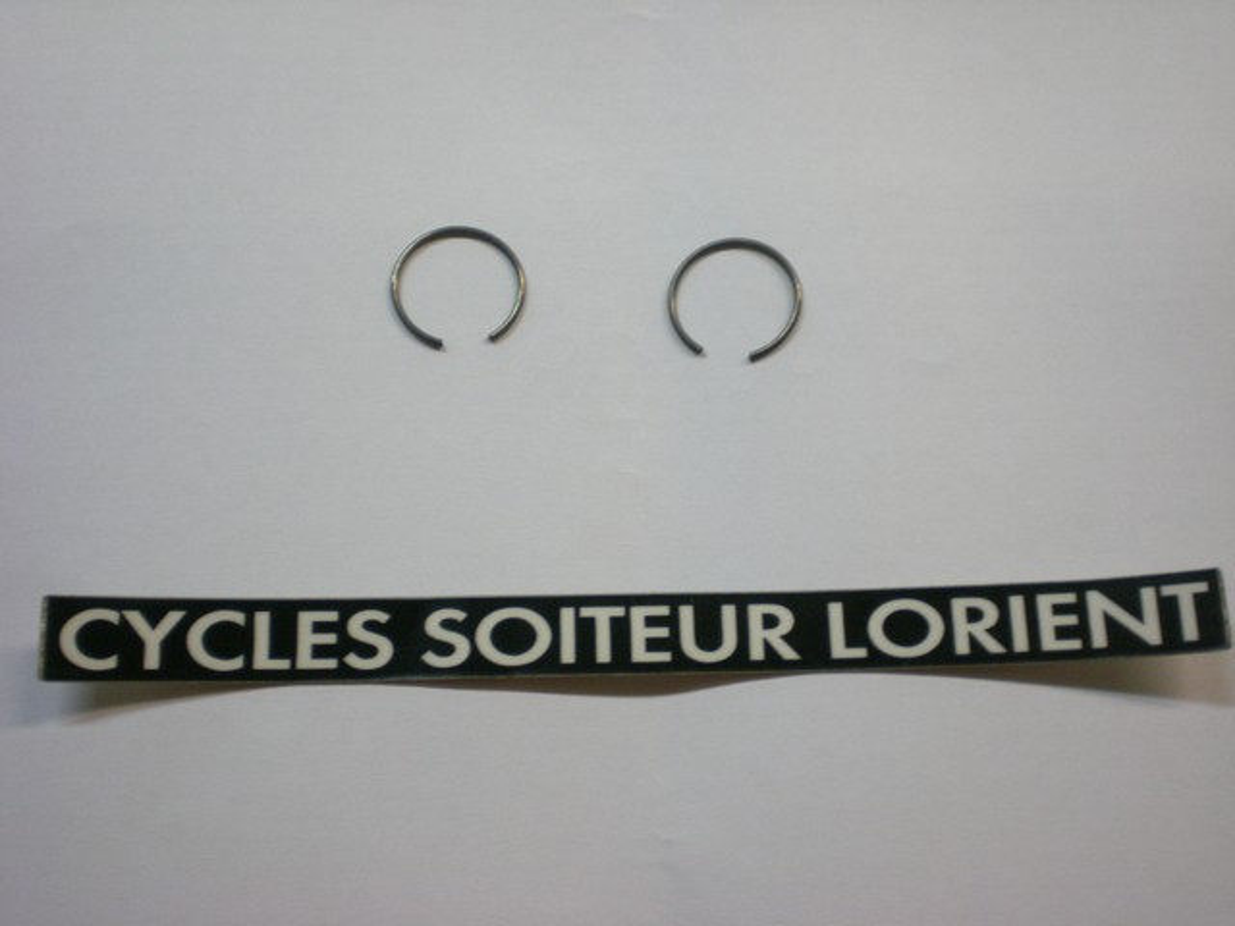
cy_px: 463
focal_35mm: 44
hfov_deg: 42.9
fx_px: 1570
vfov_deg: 32.9
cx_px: 618
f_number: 3.5
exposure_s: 1/30.2
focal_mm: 7.4
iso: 200
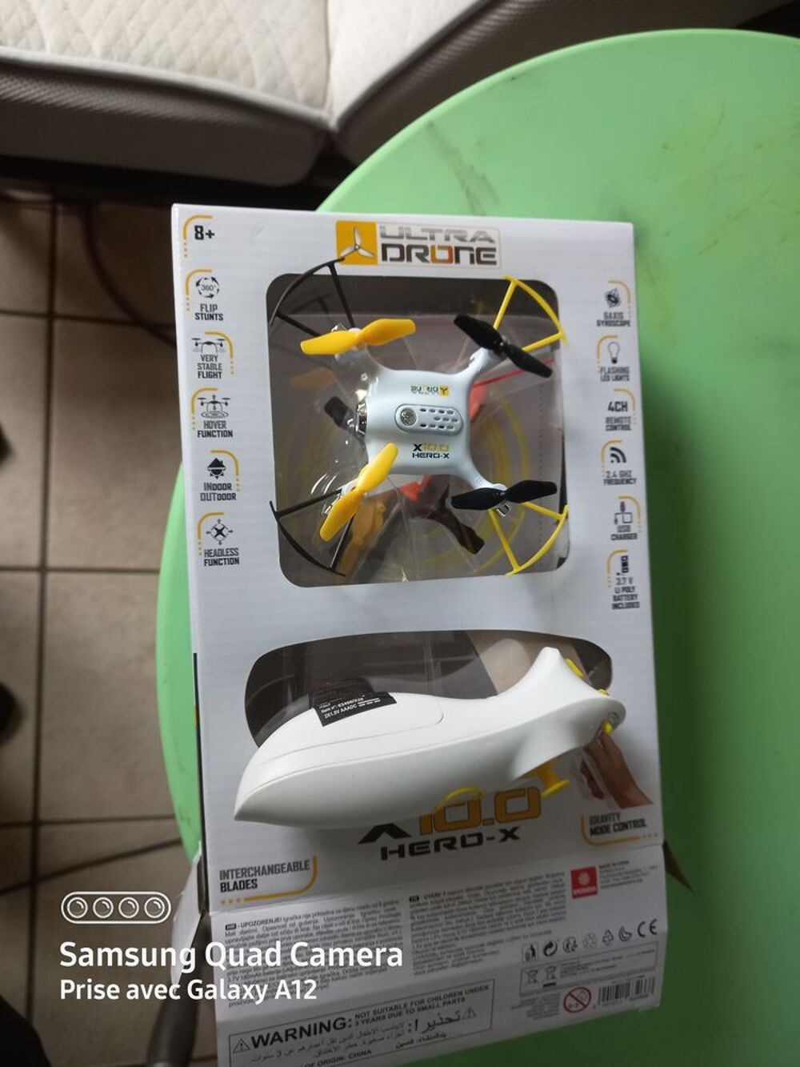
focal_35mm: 25
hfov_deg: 54.9
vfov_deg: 69.4
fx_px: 770
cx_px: 400
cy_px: 534
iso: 200
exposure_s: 1/49
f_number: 2
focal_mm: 4.6
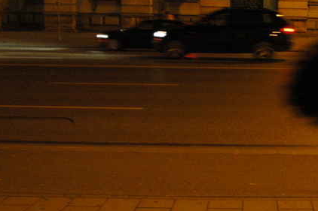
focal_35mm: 64
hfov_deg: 30.3
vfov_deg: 21.2
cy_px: 72
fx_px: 565
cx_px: 277
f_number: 3.5
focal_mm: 18
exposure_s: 1/15
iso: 1600
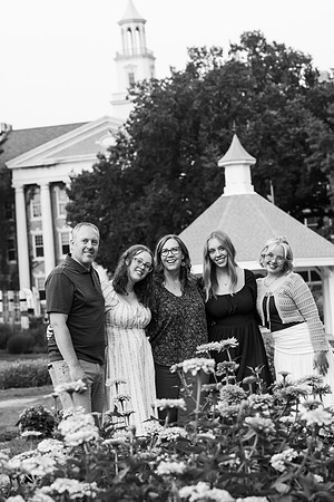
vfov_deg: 20.4
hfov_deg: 13.7
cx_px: 167
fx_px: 1392
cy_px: 251
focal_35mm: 100
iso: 2500
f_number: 5.6
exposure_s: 1/320
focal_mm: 100
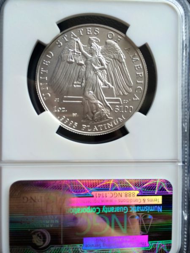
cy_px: 126
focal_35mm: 30
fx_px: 220
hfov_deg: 46.8
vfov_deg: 60.0
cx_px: 95
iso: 40
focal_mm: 4.12
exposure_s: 1/30
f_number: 2.2
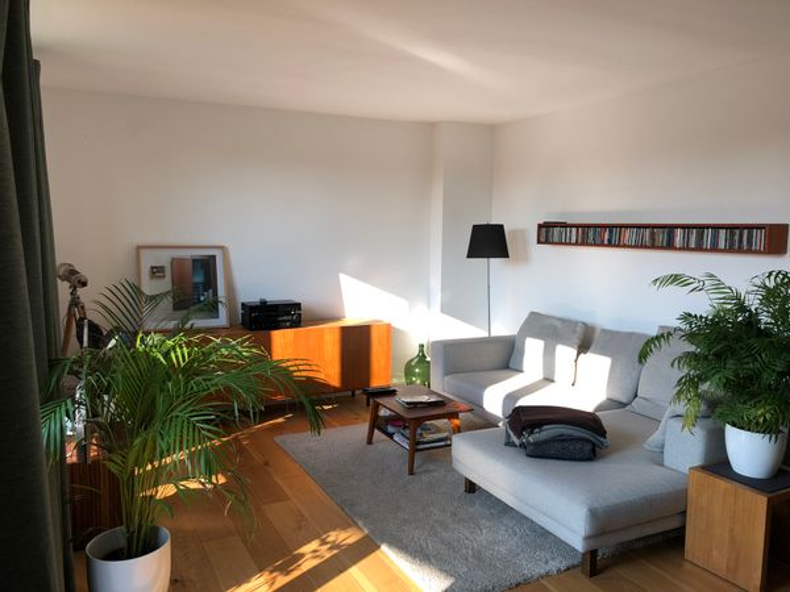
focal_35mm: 28
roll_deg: -0.1
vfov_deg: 49.7
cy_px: 296
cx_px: 395
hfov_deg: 63.4
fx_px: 639
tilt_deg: -5.5
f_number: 1.8
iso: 20
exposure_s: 1/111
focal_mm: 3.99
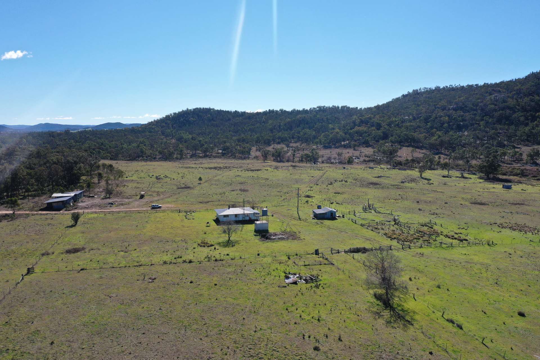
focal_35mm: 28
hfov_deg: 65.5
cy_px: 180
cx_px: 270
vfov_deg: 46.4
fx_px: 420
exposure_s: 1/500
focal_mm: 10.26
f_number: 5.6
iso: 100
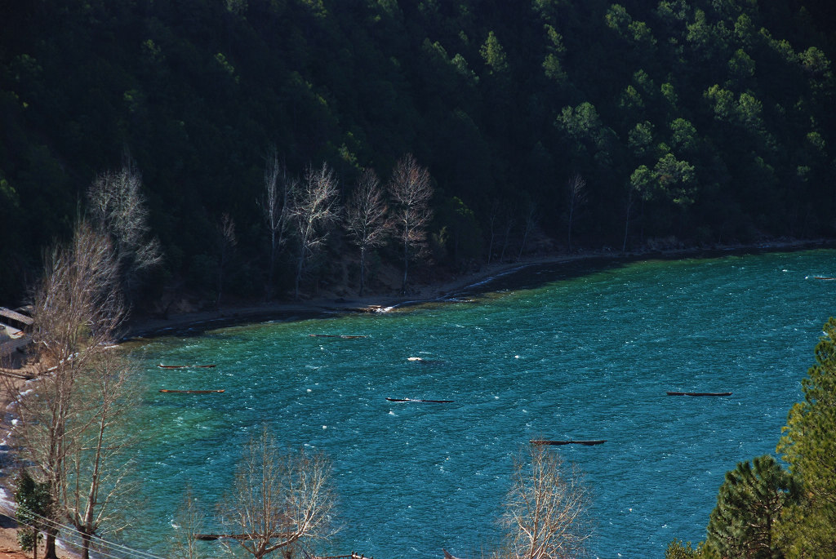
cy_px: 280
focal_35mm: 168
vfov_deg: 8.2
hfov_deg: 12.2
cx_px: 418
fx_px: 3905
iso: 200
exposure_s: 1/400
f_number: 8
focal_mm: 112
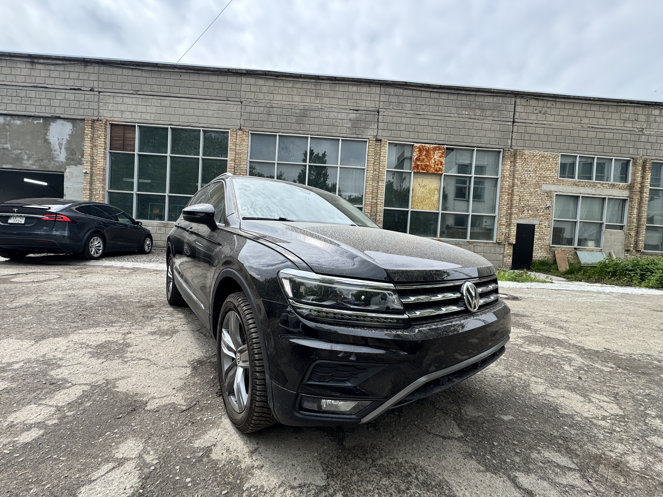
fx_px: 268
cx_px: 332
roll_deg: -3.8
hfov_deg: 102.1
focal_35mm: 14
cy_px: 248
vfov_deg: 85.7
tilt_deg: -2.2
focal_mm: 2.22
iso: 40
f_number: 2.2
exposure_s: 1/944
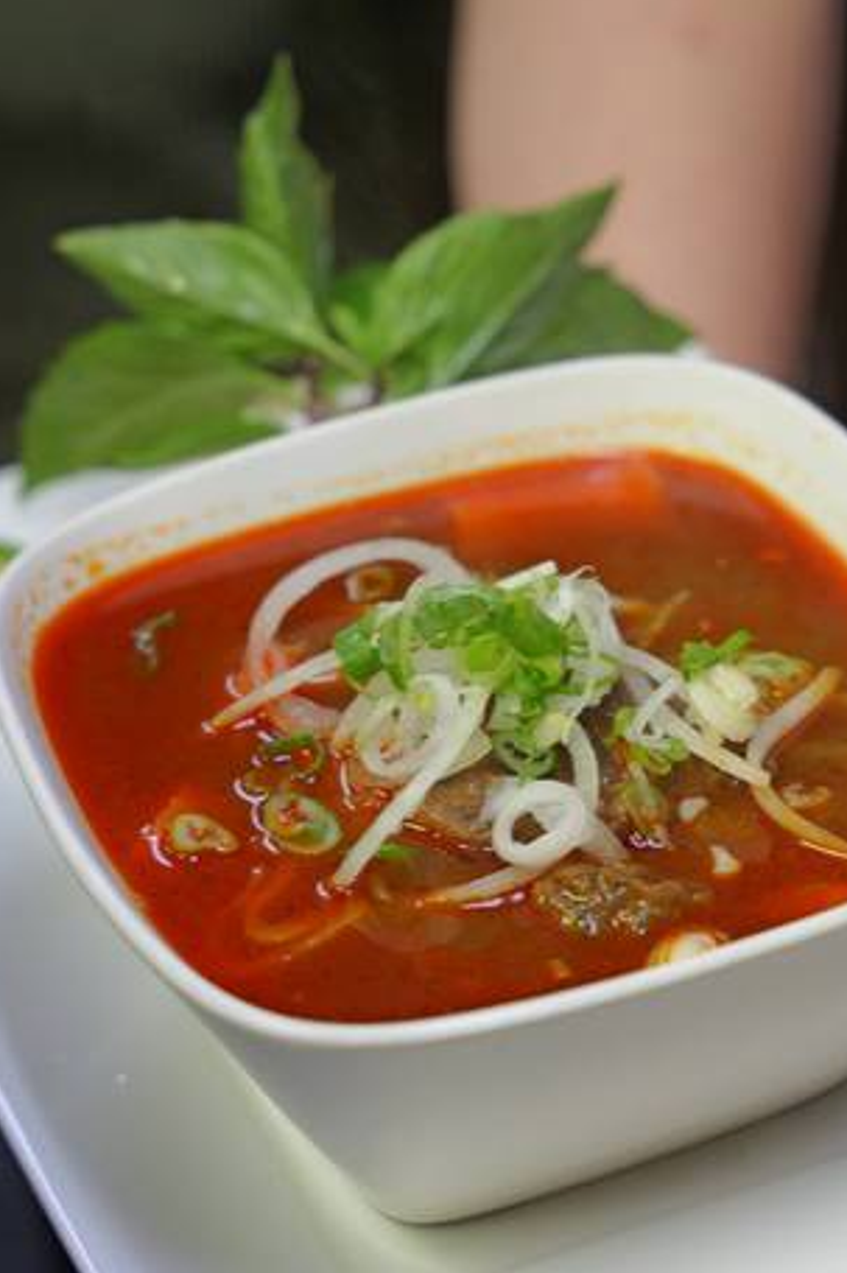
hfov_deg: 10.8
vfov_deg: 16.1
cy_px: 639
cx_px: 523
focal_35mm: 127
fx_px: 4485
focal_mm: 70
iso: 800
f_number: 2.8
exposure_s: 1/80
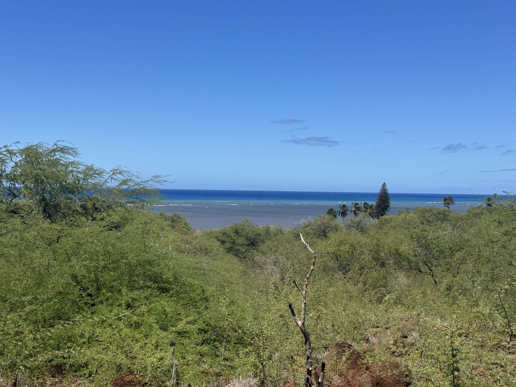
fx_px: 716
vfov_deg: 30.3
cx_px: 258
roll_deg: -1.8
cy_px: 194
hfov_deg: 39.7
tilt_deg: -1.6
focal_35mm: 48
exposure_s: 1/4975
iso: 64
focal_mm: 6.76
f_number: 1.78
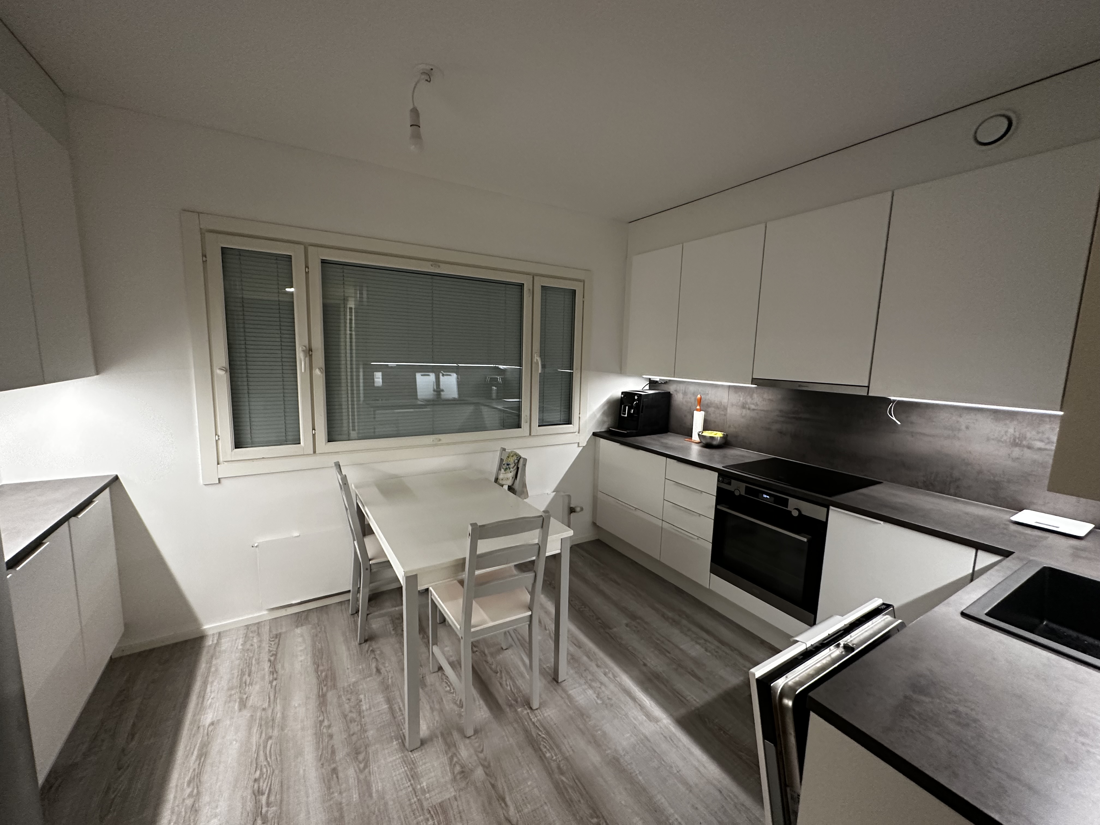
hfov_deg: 102.1
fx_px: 445
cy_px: 412
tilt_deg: -9.4
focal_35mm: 14
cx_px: 550
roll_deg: -1.2
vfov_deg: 85.7
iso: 320
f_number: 2.2
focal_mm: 2.22
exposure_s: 1/50
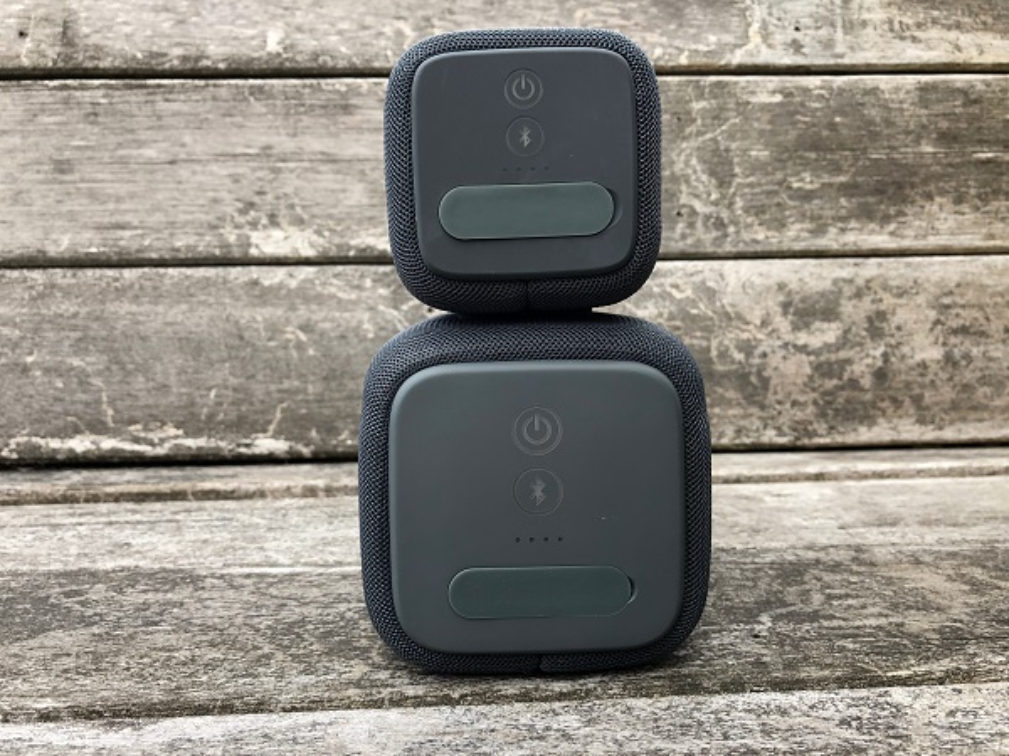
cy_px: 378
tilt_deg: -4.8
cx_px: 504
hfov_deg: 63.4
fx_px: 816
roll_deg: +1.0
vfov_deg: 49.7
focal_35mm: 28
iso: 25
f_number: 1.8
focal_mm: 3.99
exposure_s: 1/120
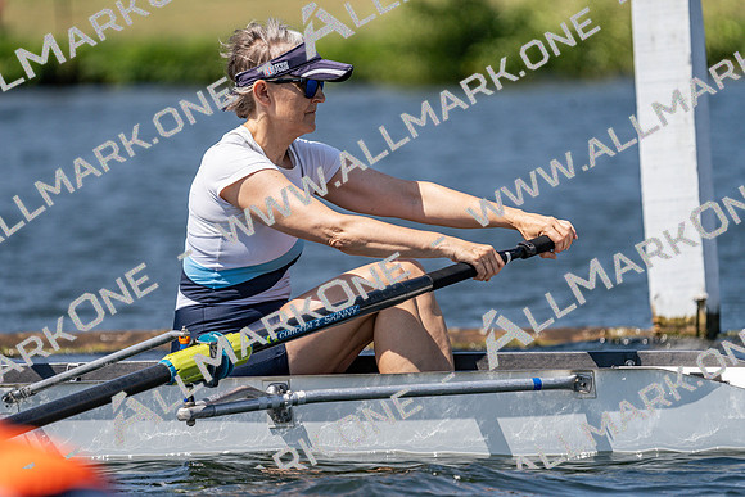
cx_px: 372
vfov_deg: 3.1
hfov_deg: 4.7
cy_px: 248
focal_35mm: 441
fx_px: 9128
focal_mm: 441
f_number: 6.3
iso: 250
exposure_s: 1/2000
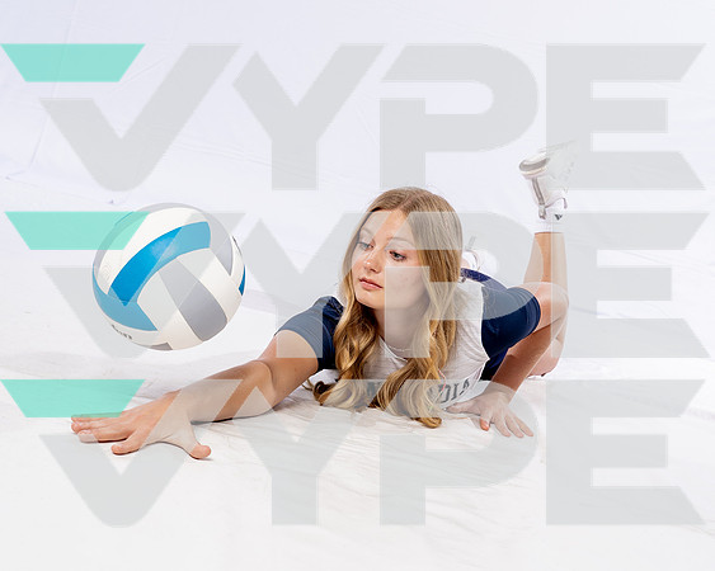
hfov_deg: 32.4
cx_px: 427
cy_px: 258
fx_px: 1225
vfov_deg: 26.2
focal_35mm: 58
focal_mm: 44
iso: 200
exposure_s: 1/250
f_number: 7.1
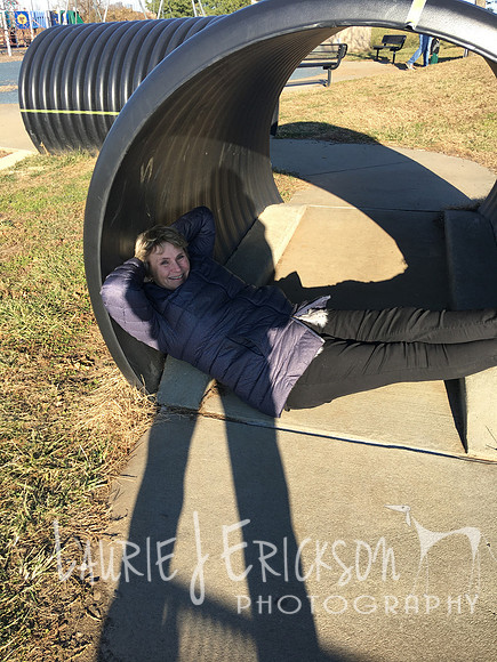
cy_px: 331
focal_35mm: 29
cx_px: 248
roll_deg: +0.1
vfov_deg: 61.7
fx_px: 555
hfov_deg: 48.2
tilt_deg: -26.6
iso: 25
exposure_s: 1/530
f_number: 2.2
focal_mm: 4.15
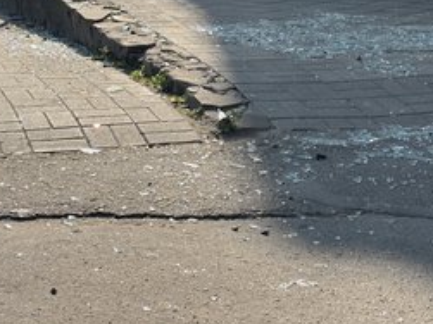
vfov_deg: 17.7
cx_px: 181
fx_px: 1038
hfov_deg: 23.5
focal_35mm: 83
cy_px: 81
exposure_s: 1/2639
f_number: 1.6
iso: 32
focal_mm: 5.96
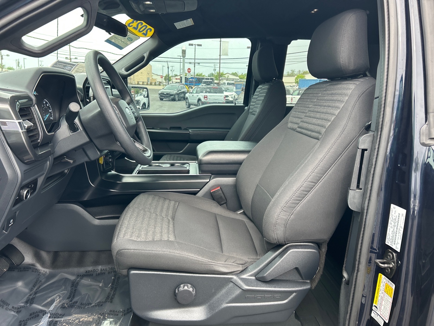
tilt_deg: -11.4
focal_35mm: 26
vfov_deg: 53.1
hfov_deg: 67.3
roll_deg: -2.6
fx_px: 326
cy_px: 163
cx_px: 217
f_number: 1.5
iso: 40
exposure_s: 1/164
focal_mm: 5.7
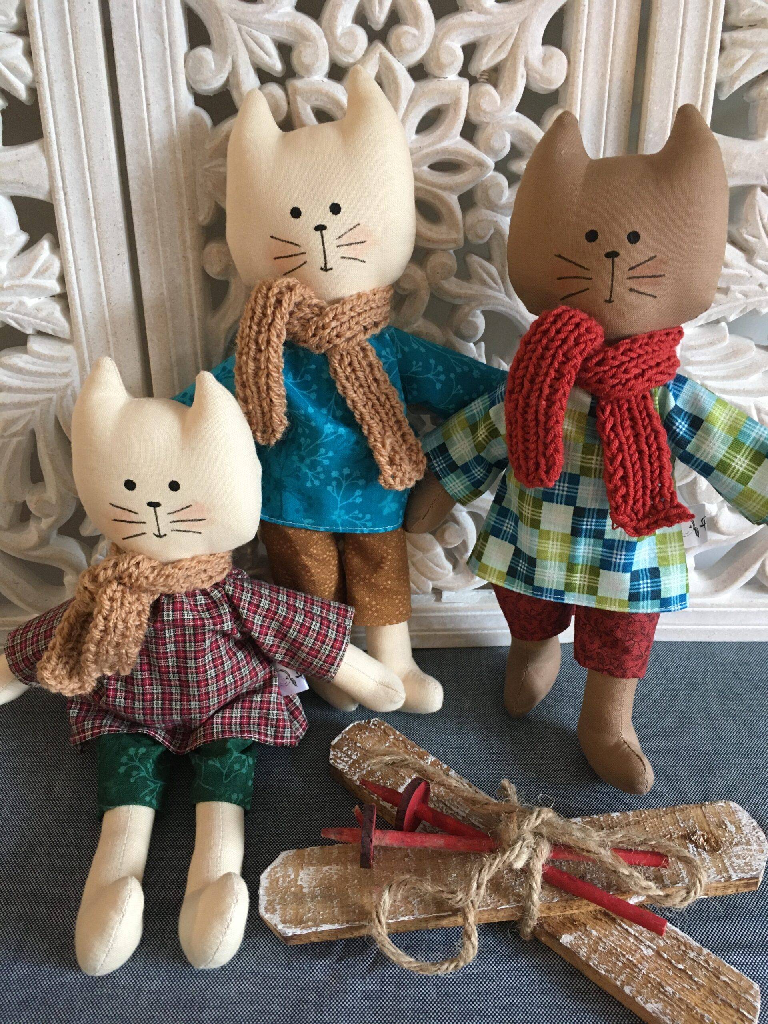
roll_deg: +2.7
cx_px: 384
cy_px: 512
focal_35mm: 29
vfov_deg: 61.7
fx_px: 858
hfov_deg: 48.2
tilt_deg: -35.5
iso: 160
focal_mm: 4.15
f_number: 2.2
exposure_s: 1/33
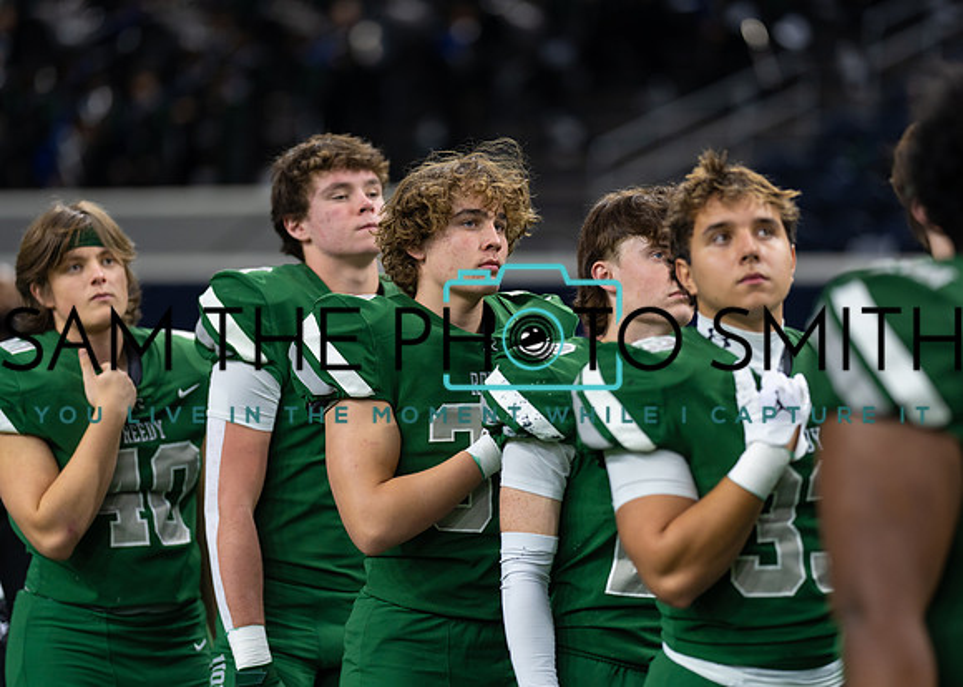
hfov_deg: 14.2
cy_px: 344
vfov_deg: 10.2
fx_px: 3868
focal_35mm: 141
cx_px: 482
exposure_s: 1/400
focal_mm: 135
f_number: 1.8
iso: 500
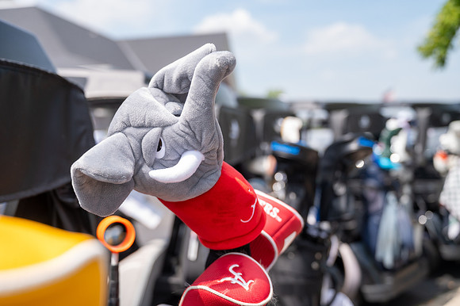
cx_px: 230
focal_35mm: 43
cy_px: 153
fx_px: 549
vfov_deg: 31.2
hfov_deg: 45.5
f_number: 4
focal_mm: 43
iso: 250
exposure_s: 1/1000
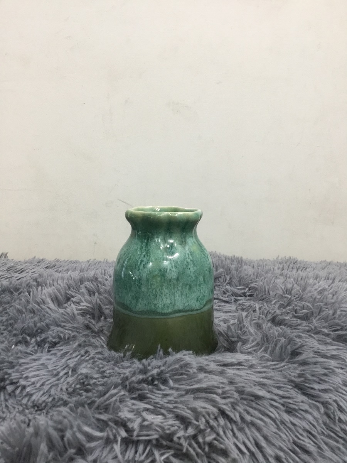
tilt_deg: -9.6
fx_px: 414
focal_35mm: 31
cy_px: 232
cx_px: 174
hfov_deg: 45.4
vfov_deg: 58.4
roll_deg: +1.4
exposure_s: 1/33
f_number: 2.4
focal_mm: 3.3
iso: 125
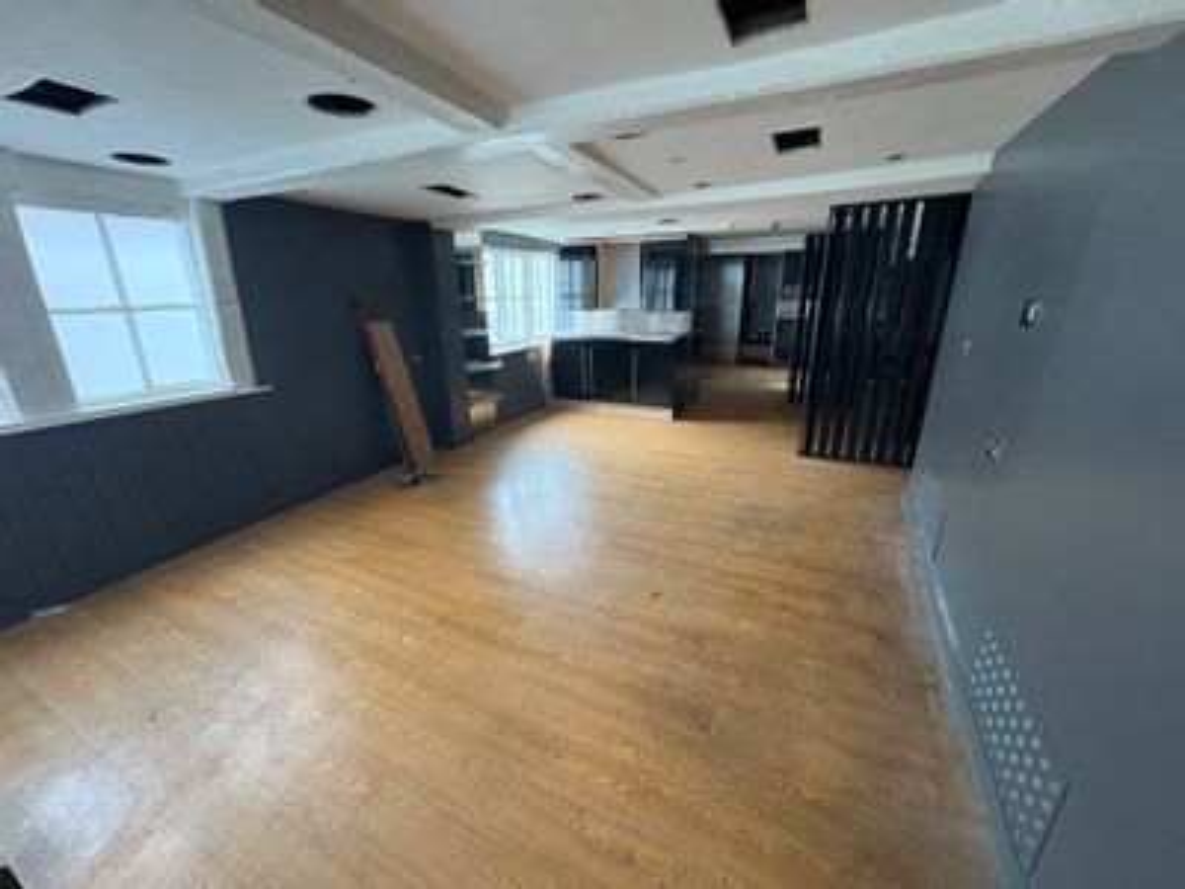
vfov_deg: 85.7
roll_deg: +0.2
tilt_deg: -18.6
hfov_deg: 102.1
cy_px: 444
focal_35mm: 14
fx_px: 479
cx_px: 592
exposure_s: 1/60
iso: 320
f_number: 2.2
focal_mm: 2.22
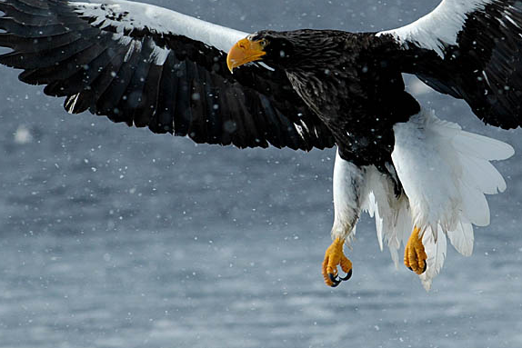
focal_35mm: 627
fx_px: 9093
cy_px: 117
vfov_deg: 2.2
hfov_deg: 3.3
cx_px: 302
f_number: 8
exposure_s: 1/1600
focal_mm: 300
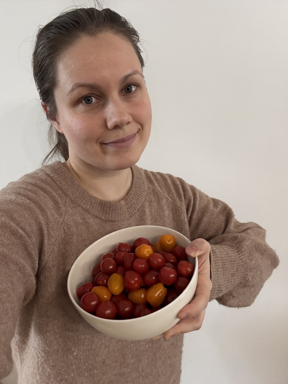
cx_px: 144
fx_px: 255
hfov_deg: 58.9
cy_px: 192
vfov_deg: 73.9
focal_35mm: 23
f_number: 1.9
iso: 200
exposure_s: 1/50
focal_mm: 2.69
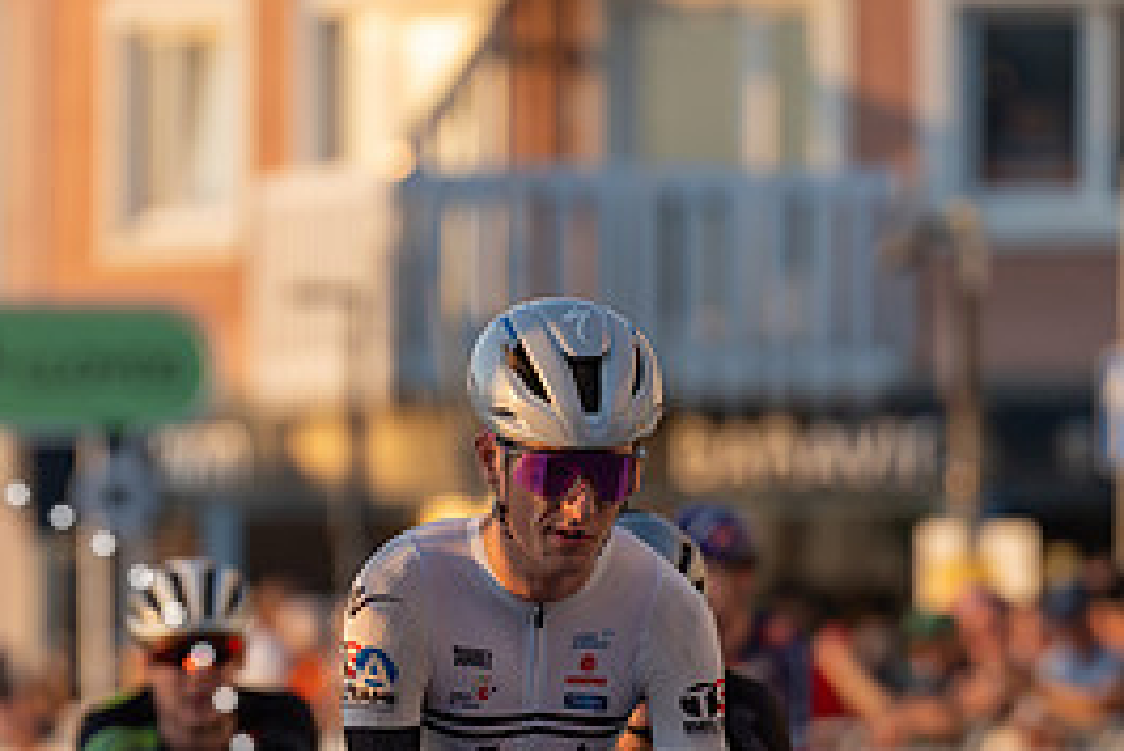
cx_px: 530
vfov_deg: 3.1
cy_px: 634
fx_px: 13682
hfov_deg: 4.7
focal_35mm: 438
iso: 200
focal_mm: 200
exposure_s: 1/1000
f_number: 3.5
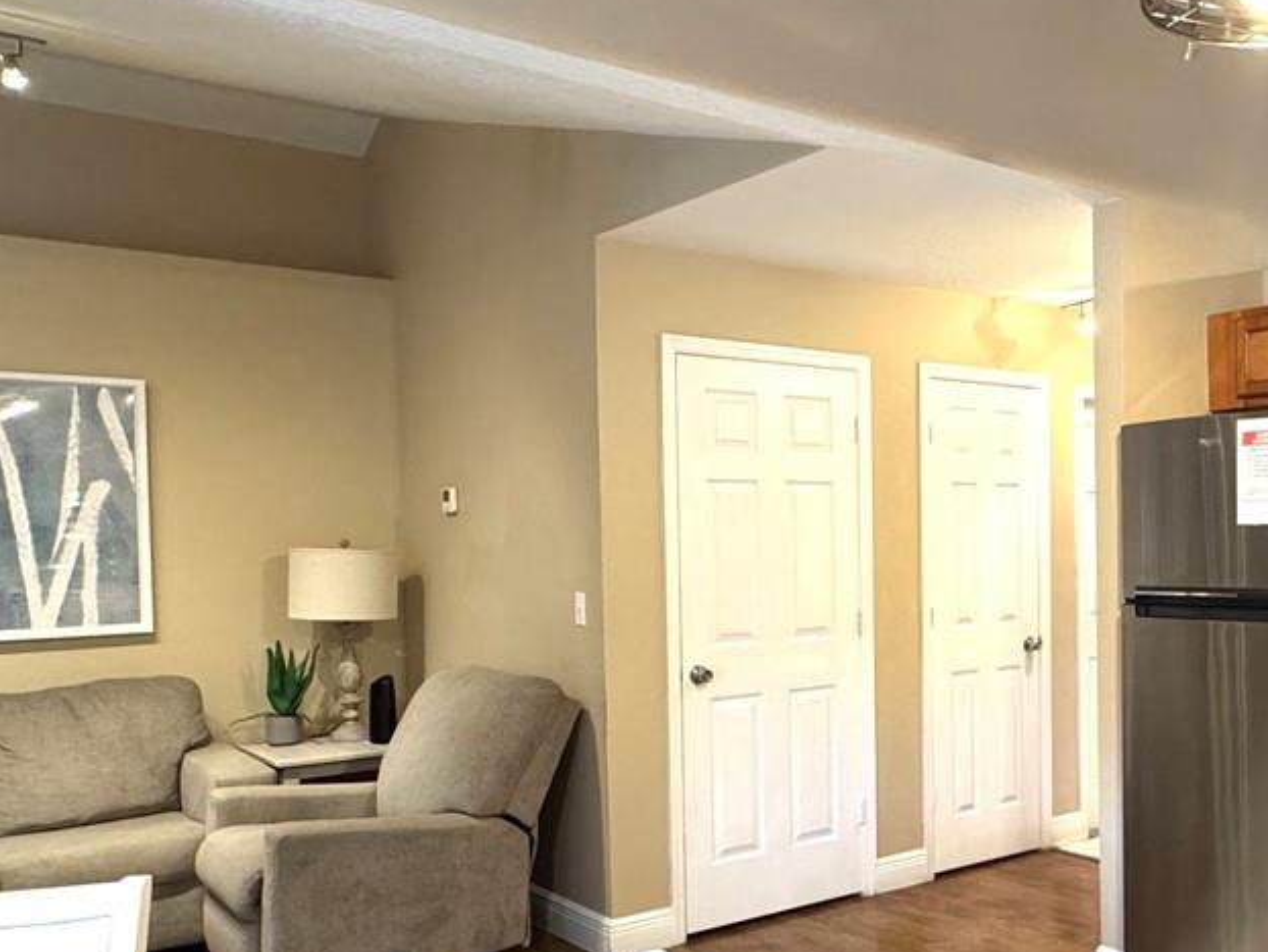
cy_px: 575
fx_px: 1319
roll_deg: +0.5
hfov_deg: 48.0
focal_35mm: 36
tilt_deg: -2.9
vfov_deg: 39.5
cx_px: 1042
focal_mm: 2.22
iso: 250
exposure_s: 1/60
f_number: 2.2
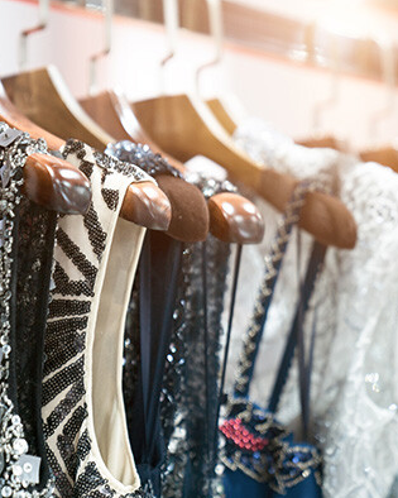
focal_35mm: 100
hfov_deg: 15.4
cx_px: 198
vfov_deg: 19.2
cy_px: 252
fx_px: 1473
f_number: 2.8
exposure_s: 1/60
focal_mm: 70
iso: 320
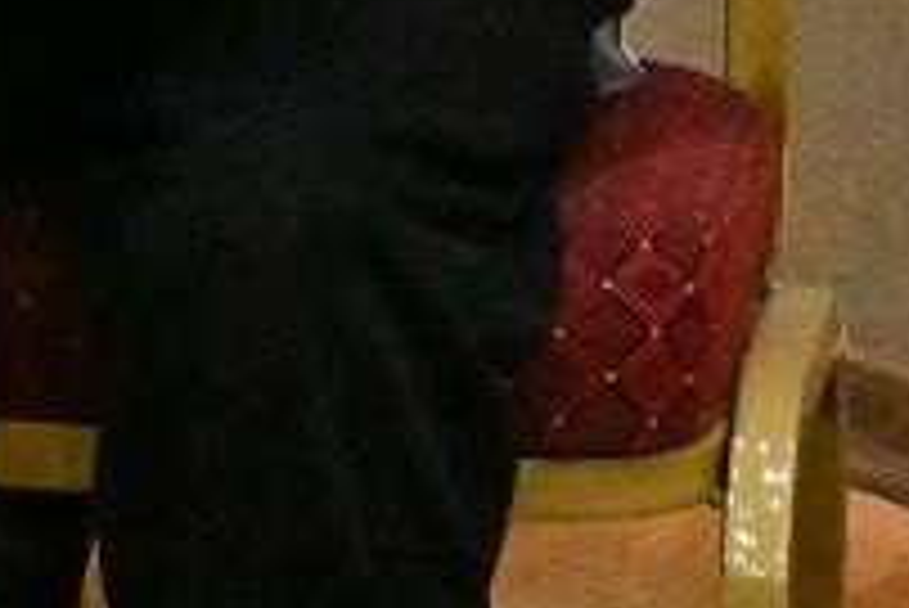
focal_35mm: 341
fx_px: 8616
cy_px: -1351
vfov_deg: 3.9
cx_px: -1656
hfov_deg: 5.7
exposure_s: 1/200
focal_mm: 46
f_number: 8
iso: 32000
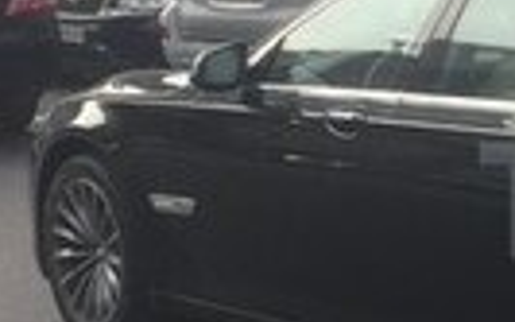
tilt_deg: -9.0
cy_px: 200
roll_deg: -2.9
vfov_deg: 8.6
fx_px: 2132
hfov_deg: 12.7
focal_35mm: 152
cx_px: 875
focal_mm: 4.15
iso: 32
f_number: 2.2
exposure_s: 1/527
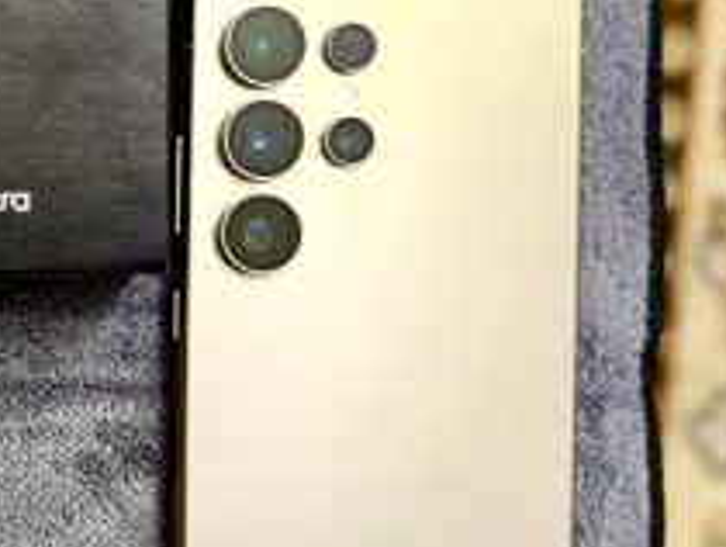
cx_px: -304
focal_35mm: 73
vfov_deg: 20.2
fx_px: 1533
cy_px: 270
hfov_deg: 22.7
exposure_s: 1/100
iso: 100
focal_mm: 6.76
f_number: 1.78
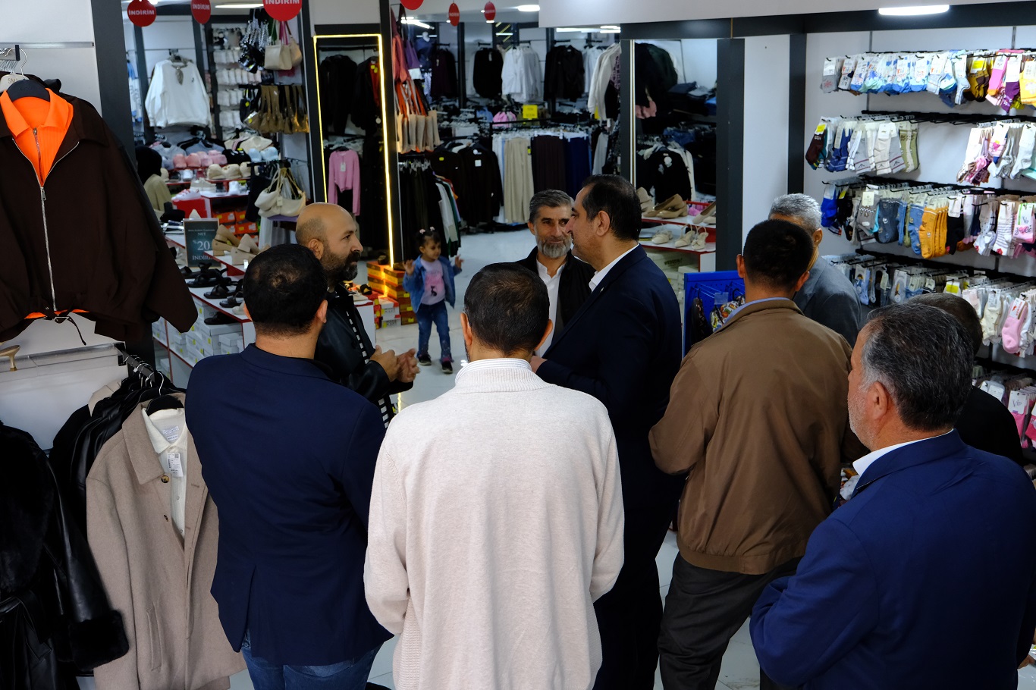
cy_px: 345
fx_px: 1064
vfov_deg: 35.9
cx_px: 518
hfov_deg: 51.9
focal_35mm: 37
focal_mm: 24.7
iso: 1600
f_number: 4.5
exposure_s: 1/125
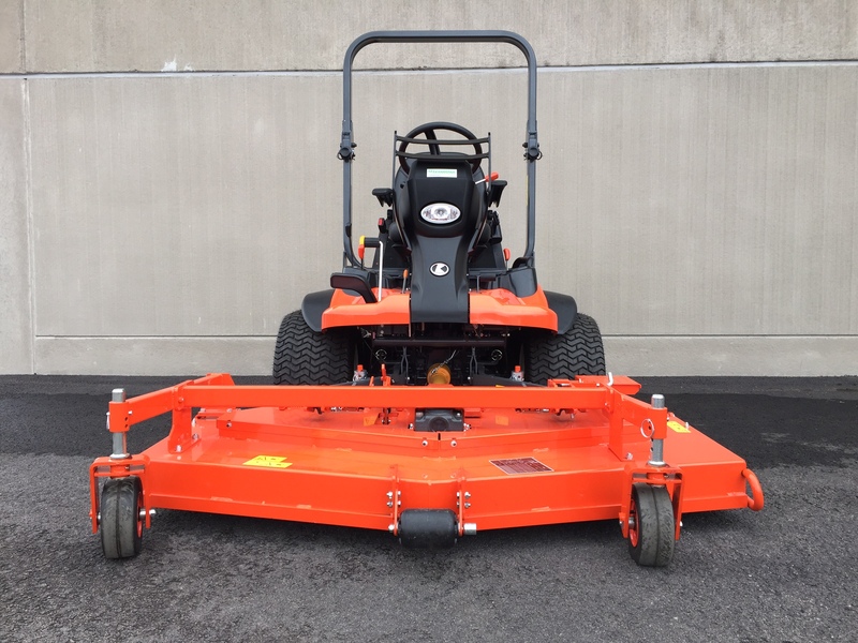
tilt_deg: -3.9
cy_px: 322
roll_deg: -0.1
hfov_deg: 61.7
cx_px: 429
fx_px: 719
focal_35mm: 29
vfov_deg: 48.2
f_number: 2.2
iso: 32
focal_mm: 4.15
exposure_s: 1/60
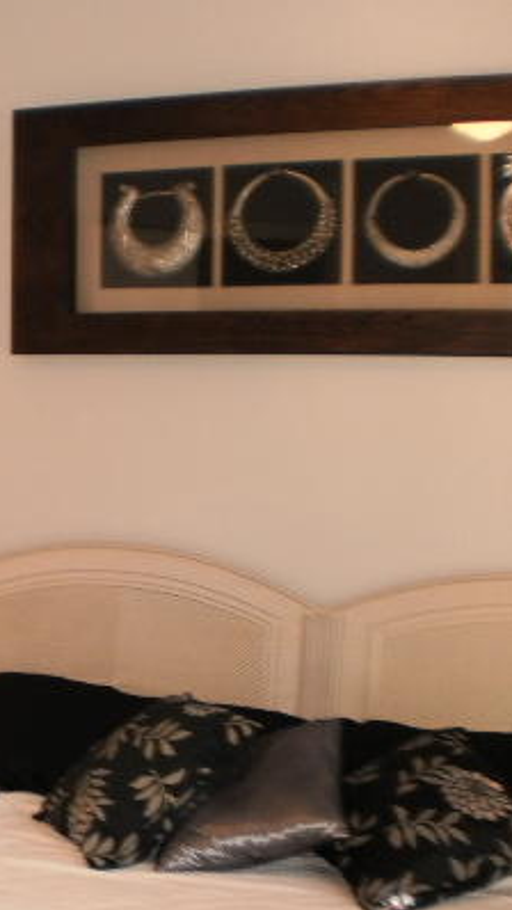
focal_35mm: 63
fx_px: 1520
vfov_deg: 33.3
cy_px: 494
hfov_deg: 17.6
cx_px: -206
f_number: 3.1
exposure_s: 1/30
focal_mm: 6.3
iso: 125
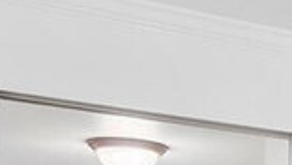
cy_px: 381
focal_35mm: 129
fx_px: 999
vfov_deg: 8.7
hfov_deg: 11.9
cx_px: 786
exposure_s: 1/2
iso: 320
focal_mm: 16
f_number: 7.1
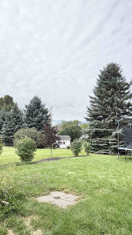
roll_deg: +0.3
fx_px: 162
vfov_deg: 71.5
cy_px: 135
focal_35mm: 26
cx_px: 55
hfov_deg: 44.2
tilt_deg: +1.6
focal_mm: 2.22
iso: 20
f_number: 2.2
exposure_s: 1/928
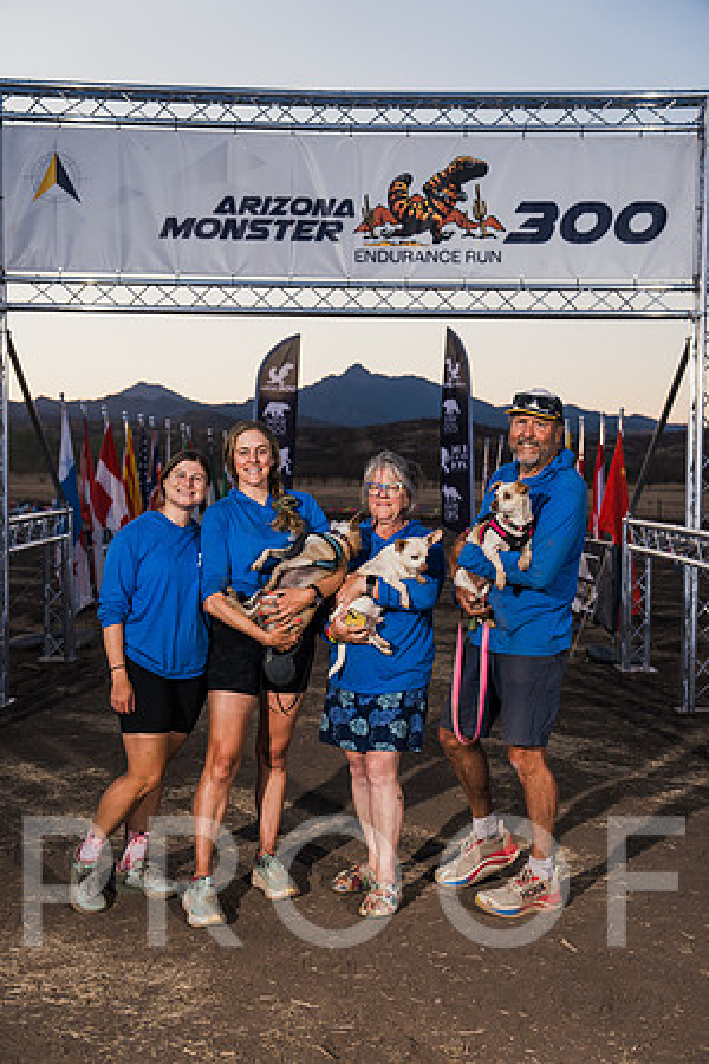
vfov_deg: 43.6
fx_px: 1329
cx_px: 354
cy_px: 532
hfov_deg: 29.9
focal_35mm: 45
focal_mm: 45
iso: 400
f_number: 3.5
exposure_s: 1/160
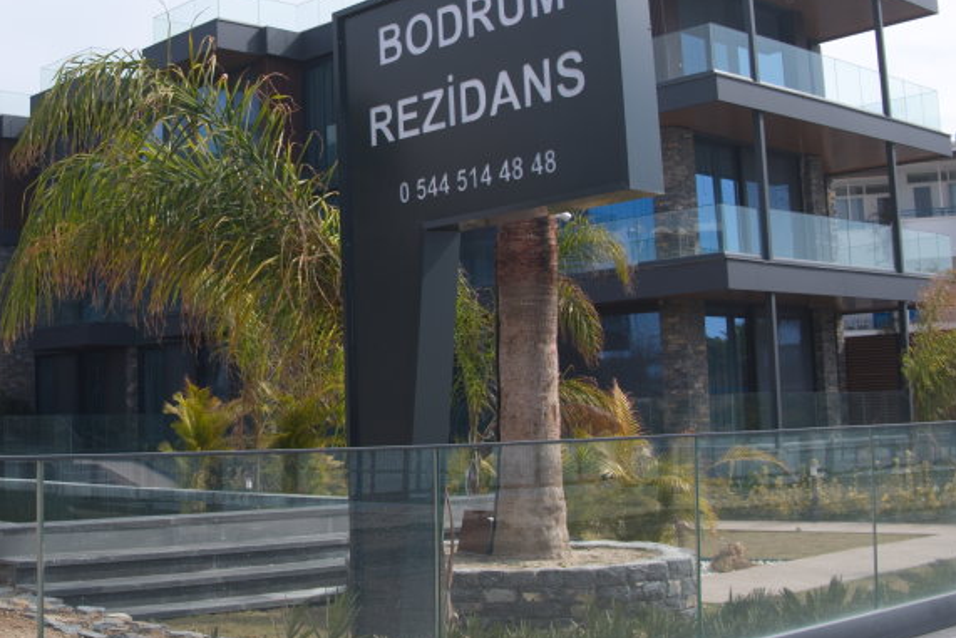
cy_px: 242
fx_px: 1381
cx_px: 213
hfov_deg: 37.0
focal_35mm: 52
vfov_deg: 25.9
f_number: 7.1
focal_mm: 19.2
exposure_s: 1/400
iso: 200
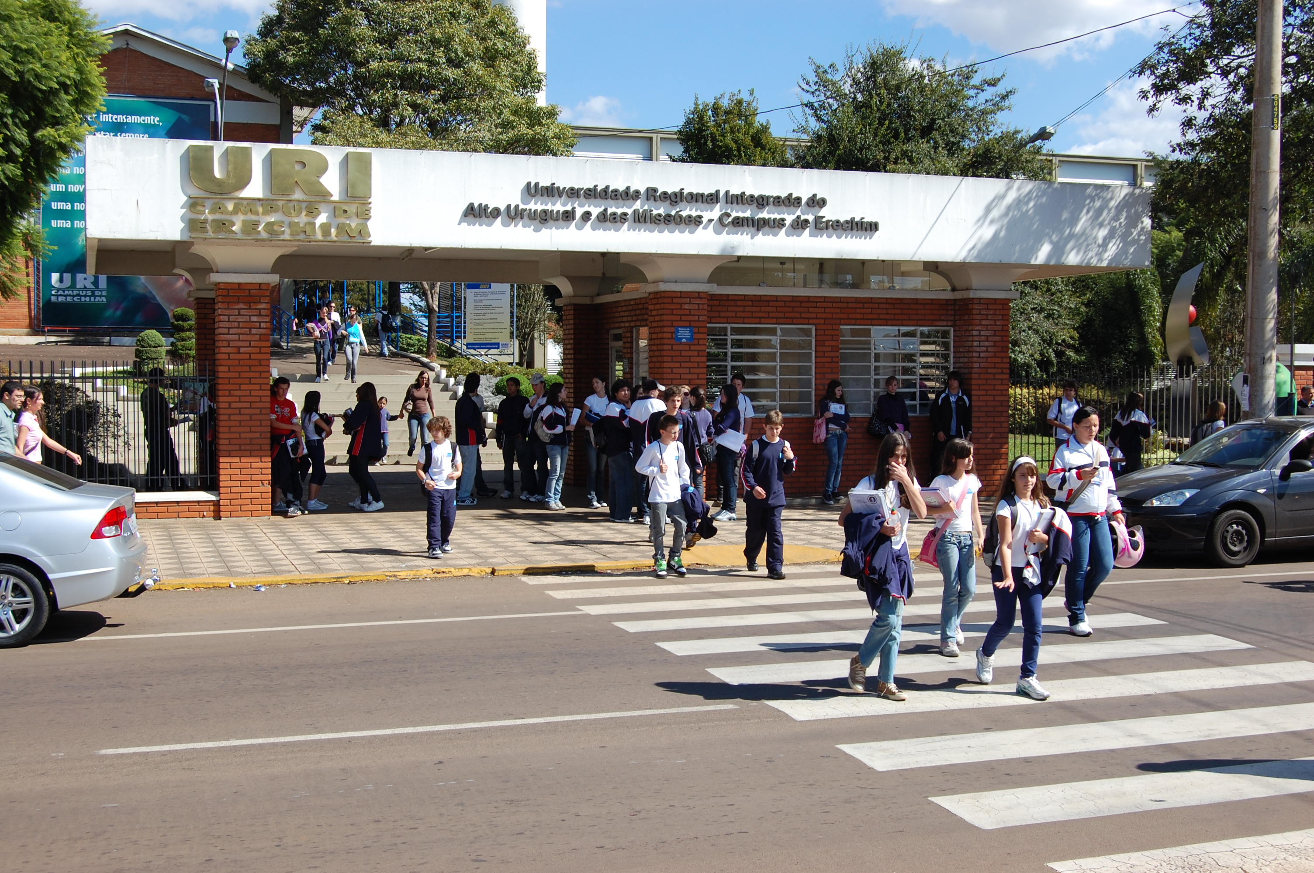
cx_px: 657
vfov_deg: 29.8
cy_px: 436
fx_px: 1641
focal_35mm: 45
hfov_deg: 43.6
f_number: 9
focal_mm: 30
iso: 200
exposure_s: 1/320
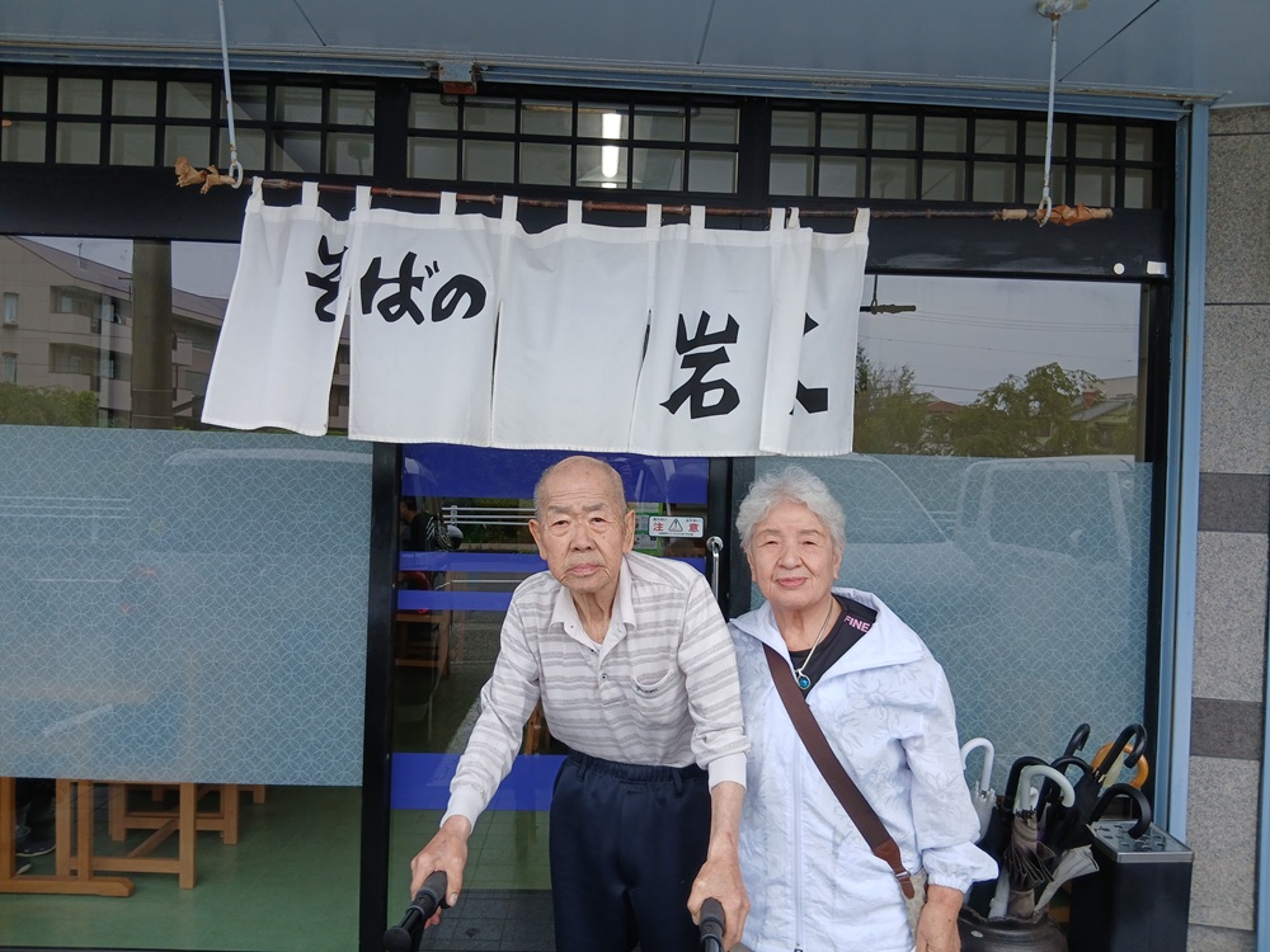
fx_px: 954
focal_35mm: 26
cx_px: 635
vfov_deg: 53.1
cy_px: 476
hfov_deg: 67.3
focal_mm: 3.86
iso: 20
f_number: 1.8
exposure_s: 1/186
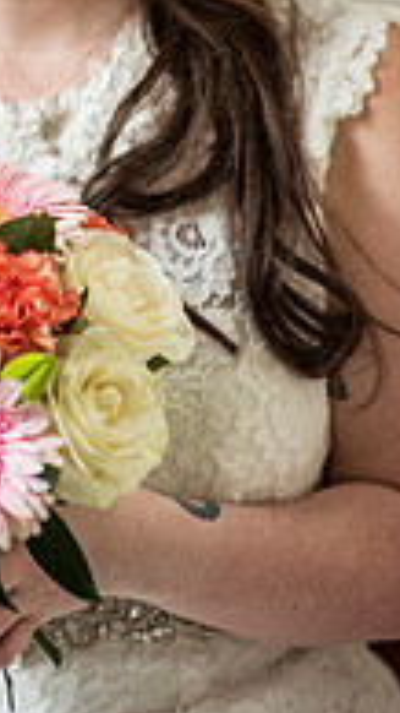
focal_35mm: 207
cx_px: 22
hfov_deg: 5.8
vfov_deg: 10.3
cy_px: -33
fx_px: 3907
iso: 1600
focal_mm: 85
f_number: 2.5
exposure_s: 1/640
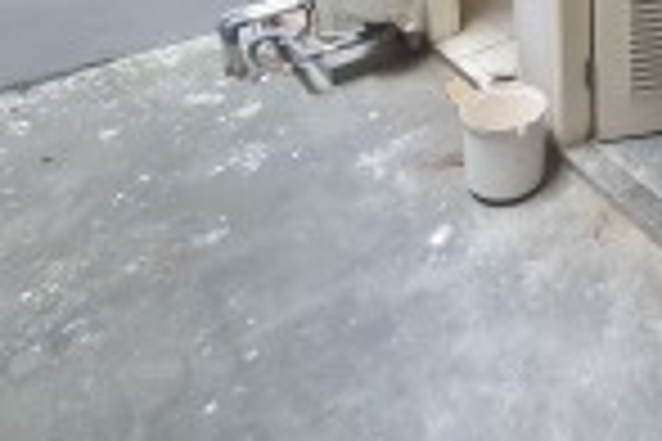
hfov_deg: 49.3
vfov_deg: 30.2
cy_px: -153
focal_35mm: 33
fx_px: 607
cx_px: 626
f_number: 2.2
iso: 320
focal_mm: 2.22
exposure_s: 1/40
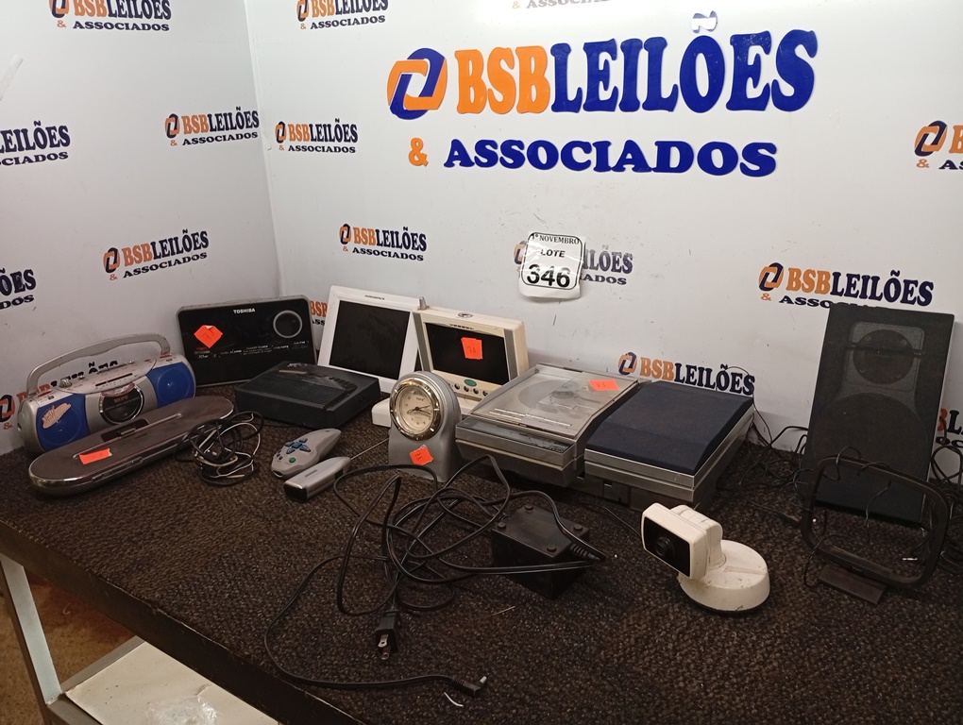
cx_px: 482
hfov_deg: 65.2
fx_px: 752
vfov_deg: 51.5
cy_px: 362
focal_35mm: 27
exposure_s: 1/30
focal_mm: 3.98
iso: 238
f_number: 1.8
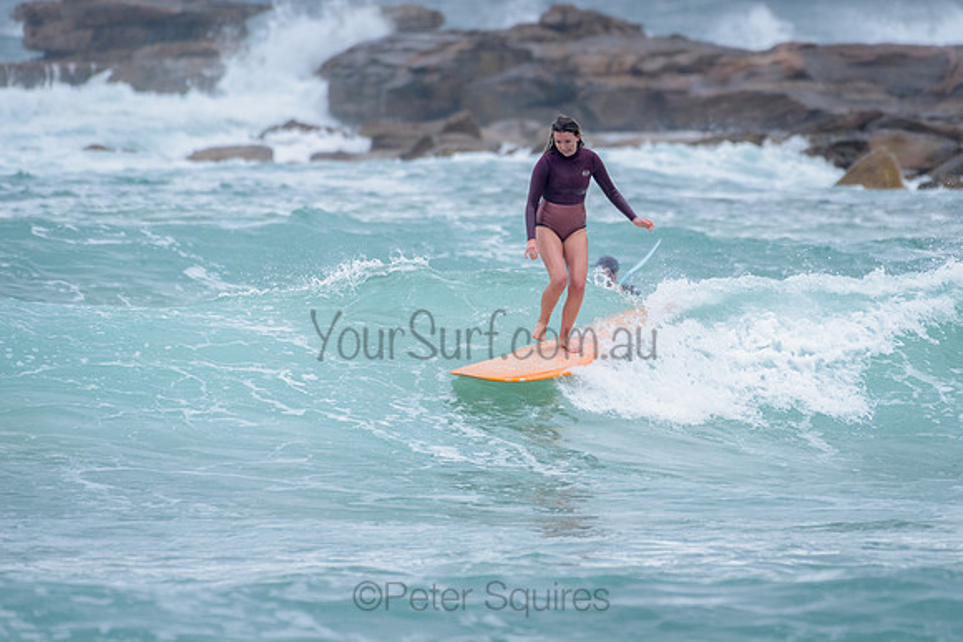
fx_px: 16407
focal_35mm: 613
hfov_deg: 3.4
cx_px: 590
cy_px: 291
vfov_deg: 2.2
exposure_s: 1/1250
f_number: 5.6
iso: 720
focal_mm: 500
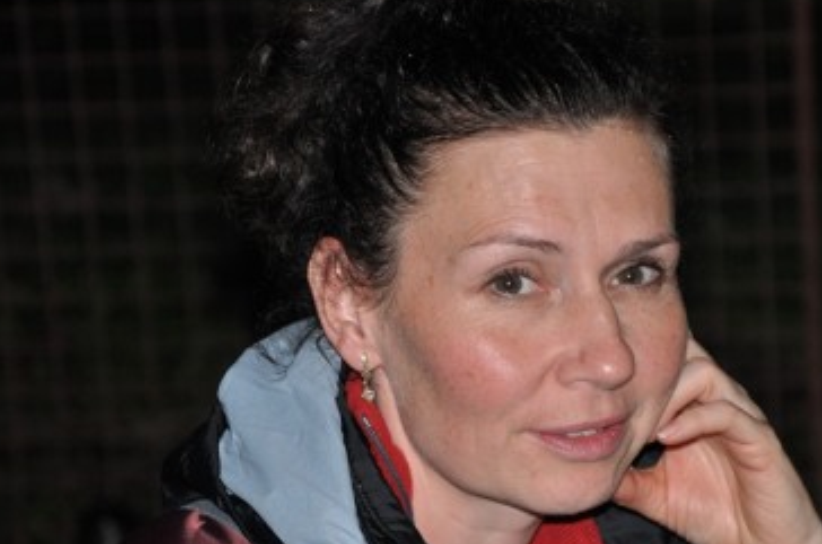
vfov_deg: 6.6
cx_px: 470
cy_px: 325
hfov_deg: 9.9
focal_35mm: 208
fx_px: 4731
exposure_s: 1/60
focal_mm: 105
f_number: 5.6
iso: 800
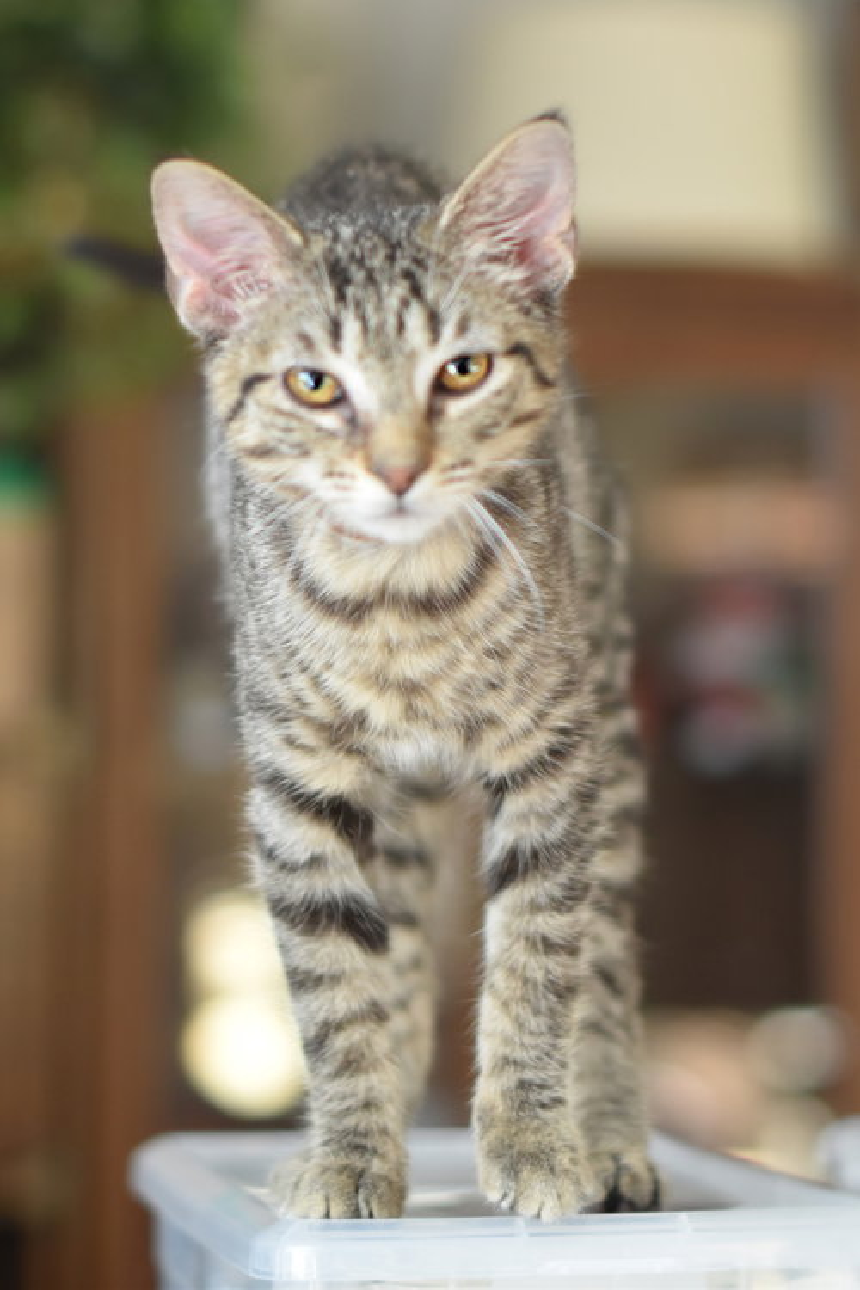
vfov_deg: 27.0
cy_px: 645
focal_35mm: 75
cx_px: 430
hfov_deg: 18.2
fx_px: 2687
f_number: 2
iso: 800
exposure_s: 1/60
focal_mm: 50
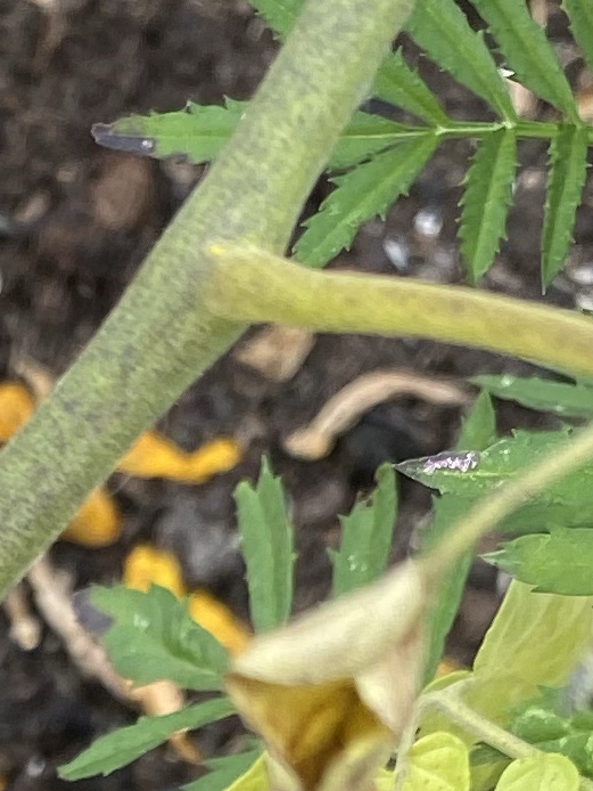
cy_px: 1804
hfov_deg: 9.4
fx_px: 3447
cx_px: -464
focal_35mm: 151
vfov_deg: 11.2
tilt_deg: -64.0
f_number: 1.8
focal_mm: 4.25
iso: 32
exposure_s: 1/122
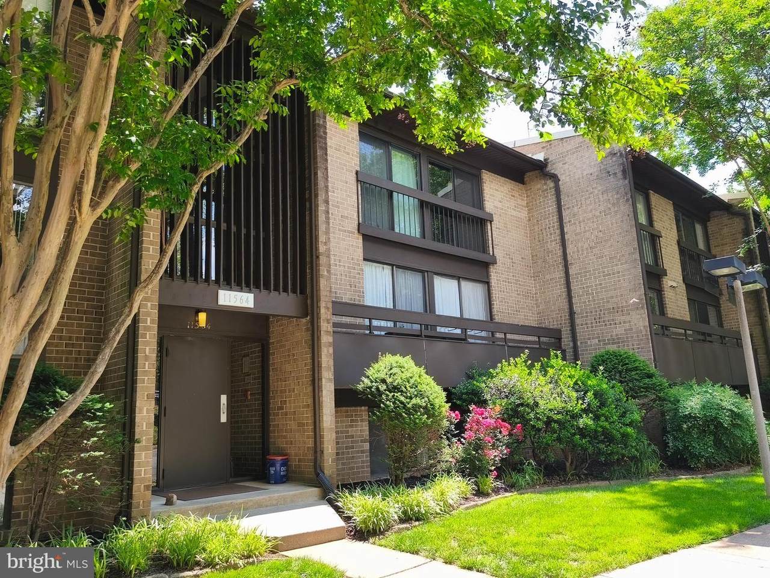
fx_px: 556
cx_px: 385
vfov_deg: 54.9
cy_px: 289
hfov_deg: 69.4
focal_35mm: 25
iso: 50
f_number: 1.65
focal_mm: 6.18
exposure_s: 1/222
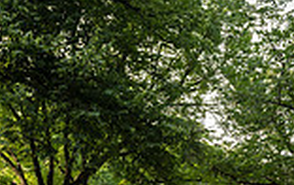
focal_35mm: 95
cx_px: 180
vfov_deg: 12.8
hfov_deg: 21.8
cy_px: 315
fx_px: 762
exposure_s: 1/250
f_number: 4.5
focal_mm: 24
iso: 250
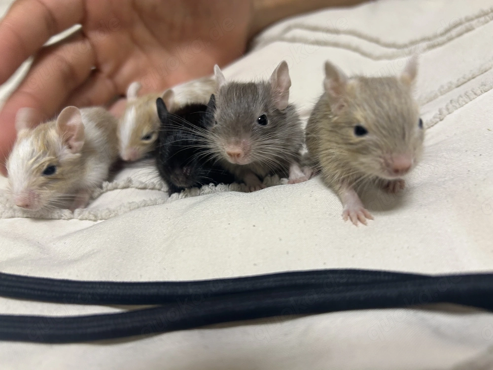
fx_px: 370
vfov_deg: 53.1
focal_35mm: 26
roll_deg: +9.4
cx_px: 246
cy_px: 185
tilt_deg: -34.4
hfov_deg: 67.3
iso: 80
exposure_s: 1/50
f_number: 1.5
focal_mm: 5.7
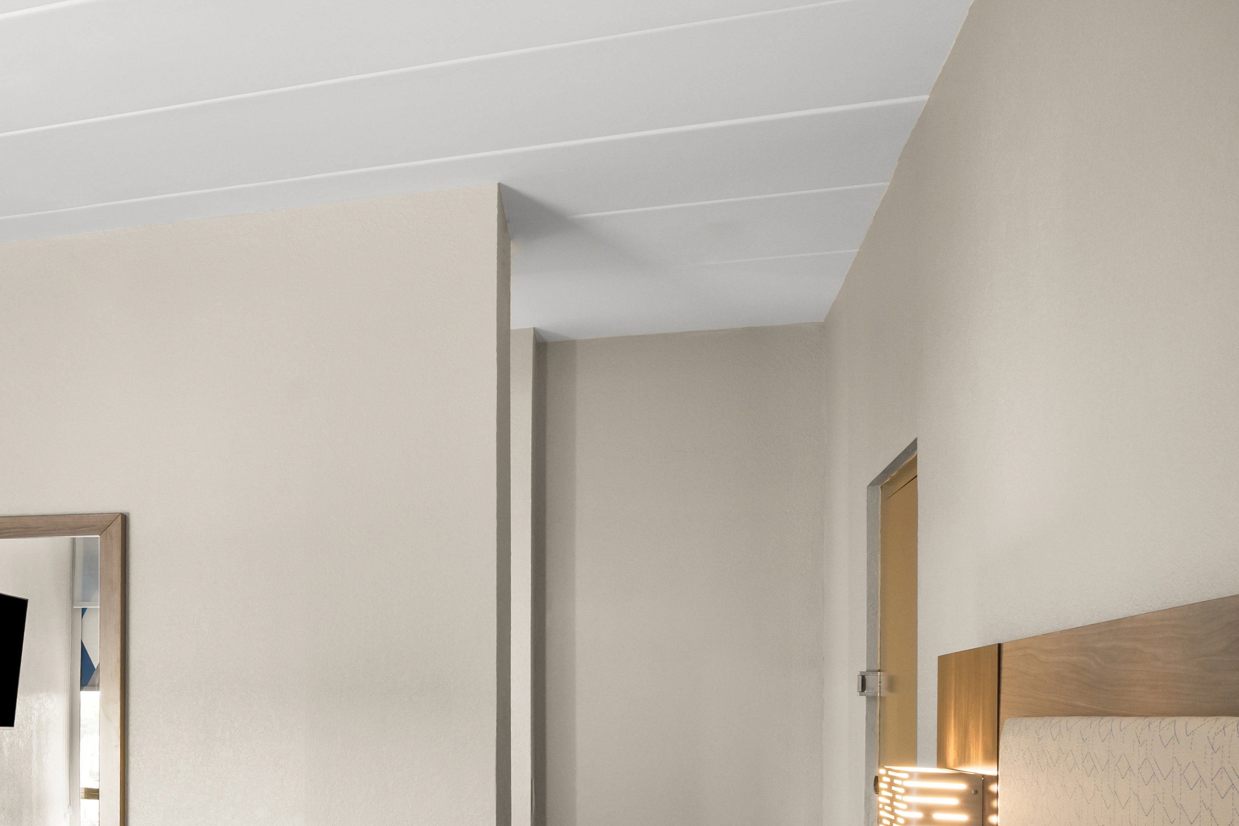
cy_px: 801
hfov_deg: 34.8
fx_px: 1488
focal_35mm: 43
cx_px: -288
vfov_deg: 29.3
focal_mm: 17.5
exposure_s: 1/2
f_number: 10
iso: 200
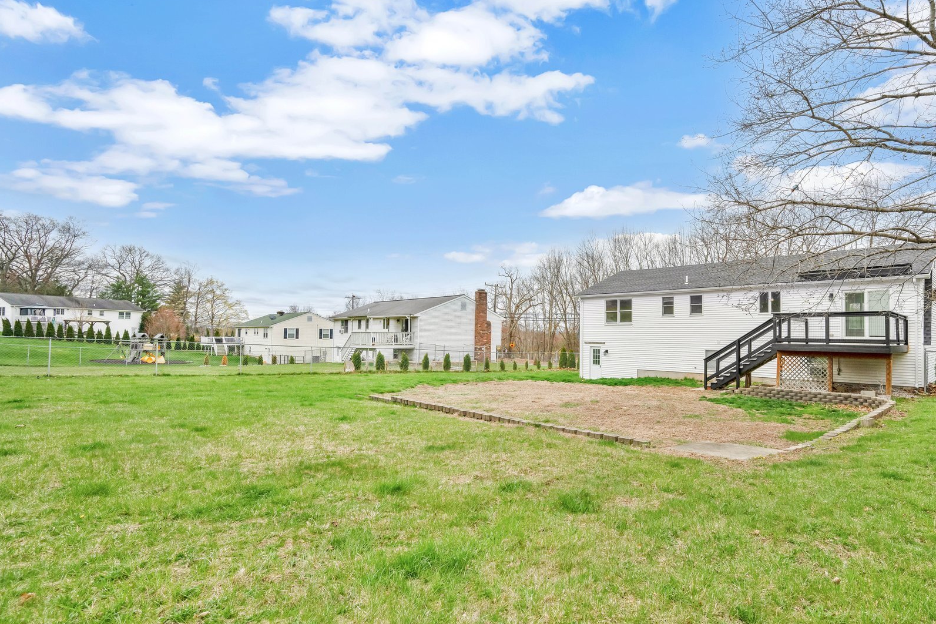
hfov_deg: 88.1
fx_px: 468
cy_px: 350
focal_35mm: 18
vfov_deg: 67.1
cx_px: 588
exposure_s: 1/1250
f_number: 9
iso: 500
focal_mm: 14
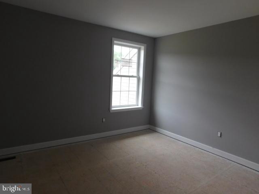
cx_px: 130
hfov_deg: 73.9
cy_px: 97
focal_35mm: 23
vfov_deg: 58.9
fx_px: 172
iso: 125
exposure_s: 1/50
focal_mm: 4
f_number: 3
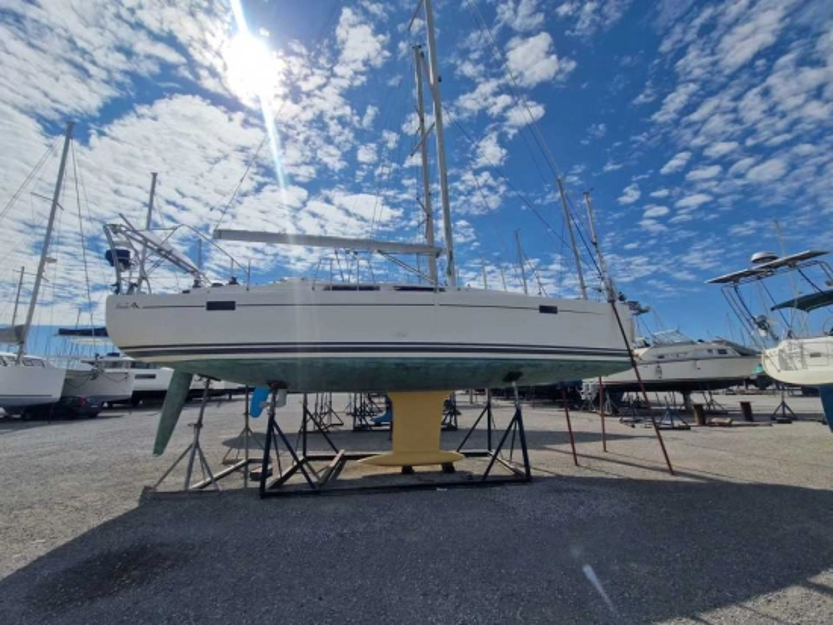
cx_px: 416
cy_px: 312
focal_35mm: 13
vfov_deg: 90.0
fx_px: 313
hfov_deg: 106.2
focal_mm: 2.2
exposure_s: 1/8160
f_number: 2.2
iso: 50
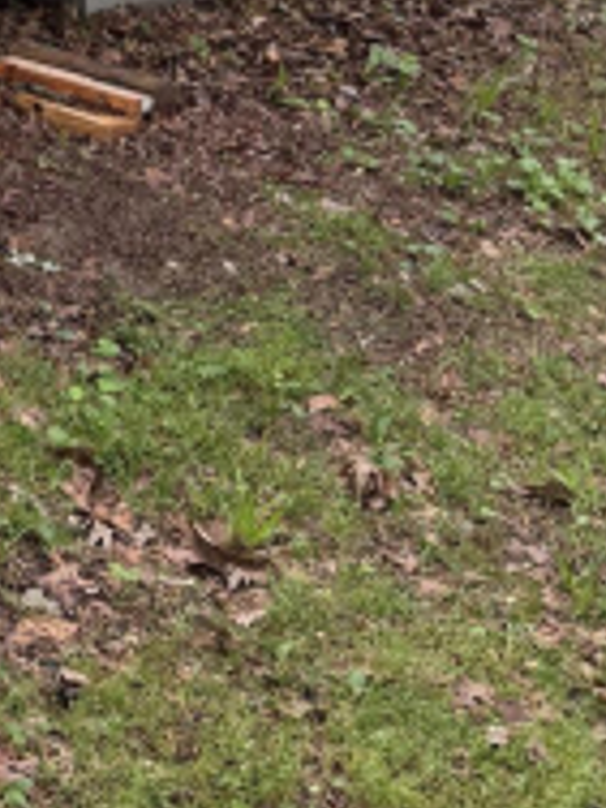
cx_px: -314
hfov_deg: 15.9
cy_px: -320
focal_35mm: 85
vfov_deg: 20.5
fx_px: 1984
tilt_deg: -6.9
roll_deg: -0.9
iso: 64
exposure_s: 1/170
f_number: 1.78
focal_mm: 6.76
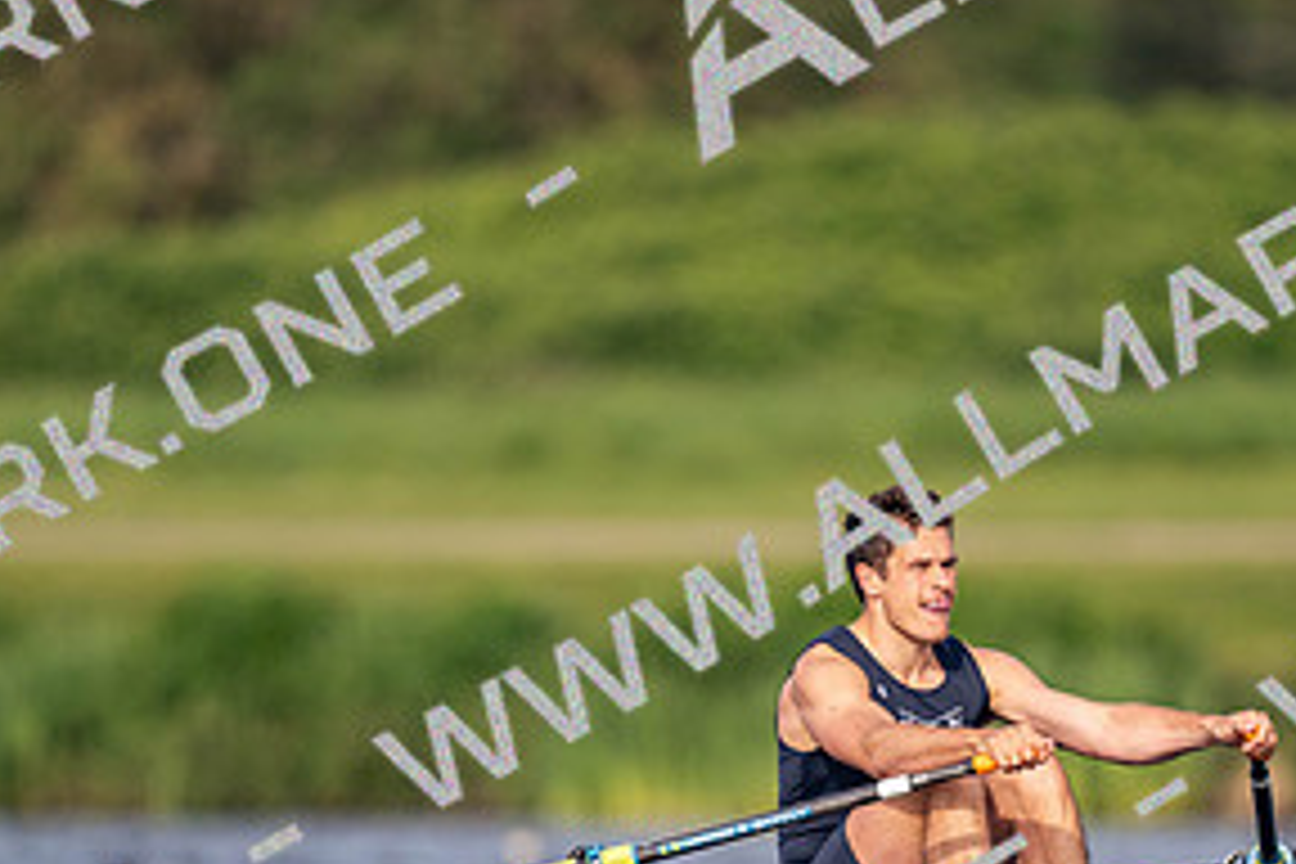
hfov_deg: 1.7
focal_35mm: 1209
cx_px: 932
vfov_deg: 1.1
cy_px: 821
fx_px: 43521
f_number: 4
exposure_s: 1/2500
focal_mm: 600
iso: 360
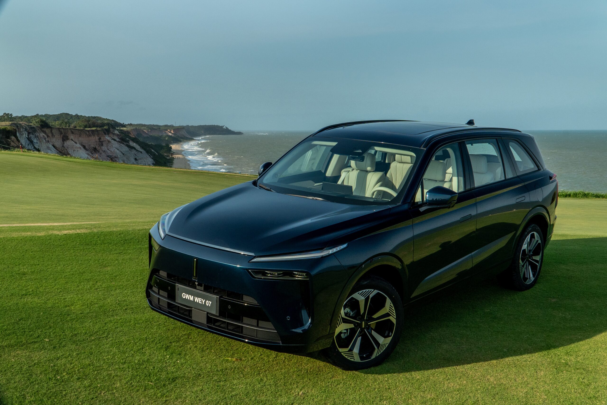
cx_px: 304
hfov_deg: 49.6
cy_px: 202
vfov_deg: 34.2
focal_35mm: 39
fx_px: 658
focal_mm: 26
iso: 640
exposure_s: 1/200
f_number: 11
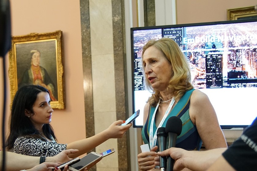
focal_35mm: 36
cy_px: 86
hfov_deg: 53.1
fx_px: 257
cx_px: 128
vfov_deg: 36.9
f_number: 2.8
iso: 1600
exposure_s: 1/60
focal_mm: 24
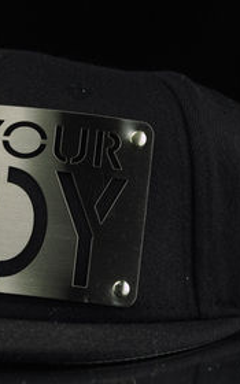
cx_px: -7
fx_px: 1371
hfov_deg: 9.9
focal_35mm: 131
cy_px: 208
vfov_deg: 15.9
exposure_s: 1/45
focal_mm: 50
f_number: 6.7
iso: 200
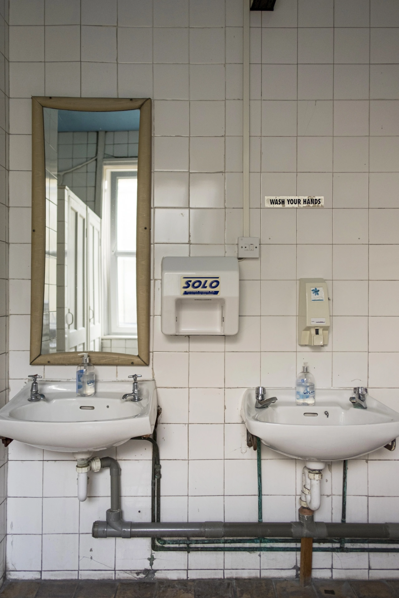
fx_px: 449
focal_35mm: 27
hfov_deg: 47.9
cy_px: 299
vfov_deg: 67.4
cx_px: 200
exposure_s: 1/60
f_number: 2
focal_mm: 18
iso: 500
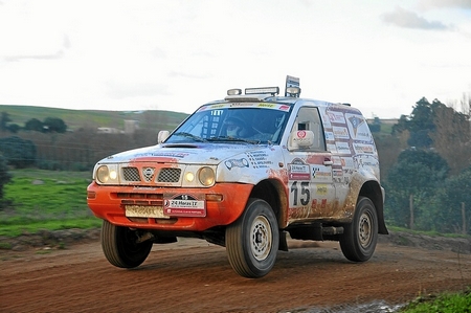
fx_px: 1137
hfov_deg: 23.4
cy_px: 156
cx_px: 236
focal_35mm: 87
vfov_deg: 15.7
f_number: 5
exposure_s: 1/400
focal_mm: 58
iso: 400
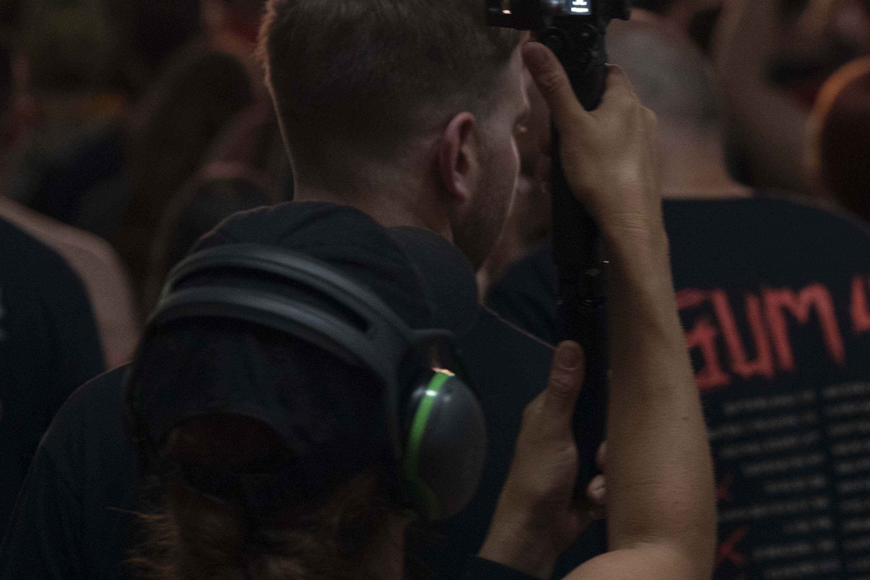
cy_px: -32
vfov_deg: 7.0
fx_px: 4688
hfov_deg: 10.6
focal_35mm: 194
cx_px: 690
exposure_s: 1/100
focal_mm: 70
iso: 2000
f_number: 2.8
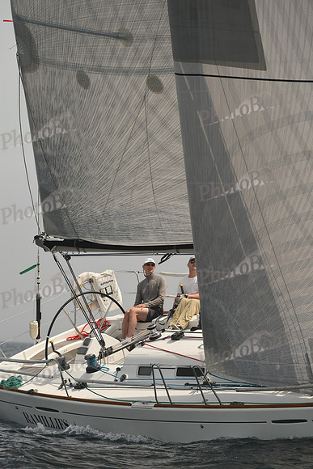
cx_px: 156
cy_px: 234
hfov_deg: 3.4
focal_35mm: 400
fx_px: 5213
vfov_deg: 5.2
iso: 250
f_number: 8
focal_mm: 400
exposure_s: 1/800
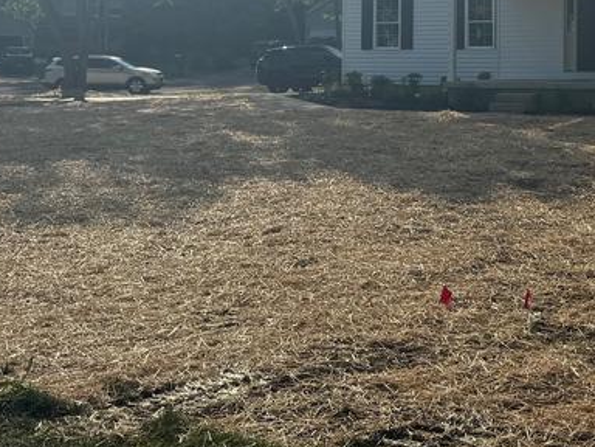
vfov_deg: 22.2
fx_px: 1100
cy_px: 11
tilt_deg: +2.9
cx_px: 547
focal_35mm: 64
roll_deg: +0.4
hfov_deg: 28.9
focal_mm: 6.76
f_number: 1.78
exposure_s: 1/12346
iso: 80
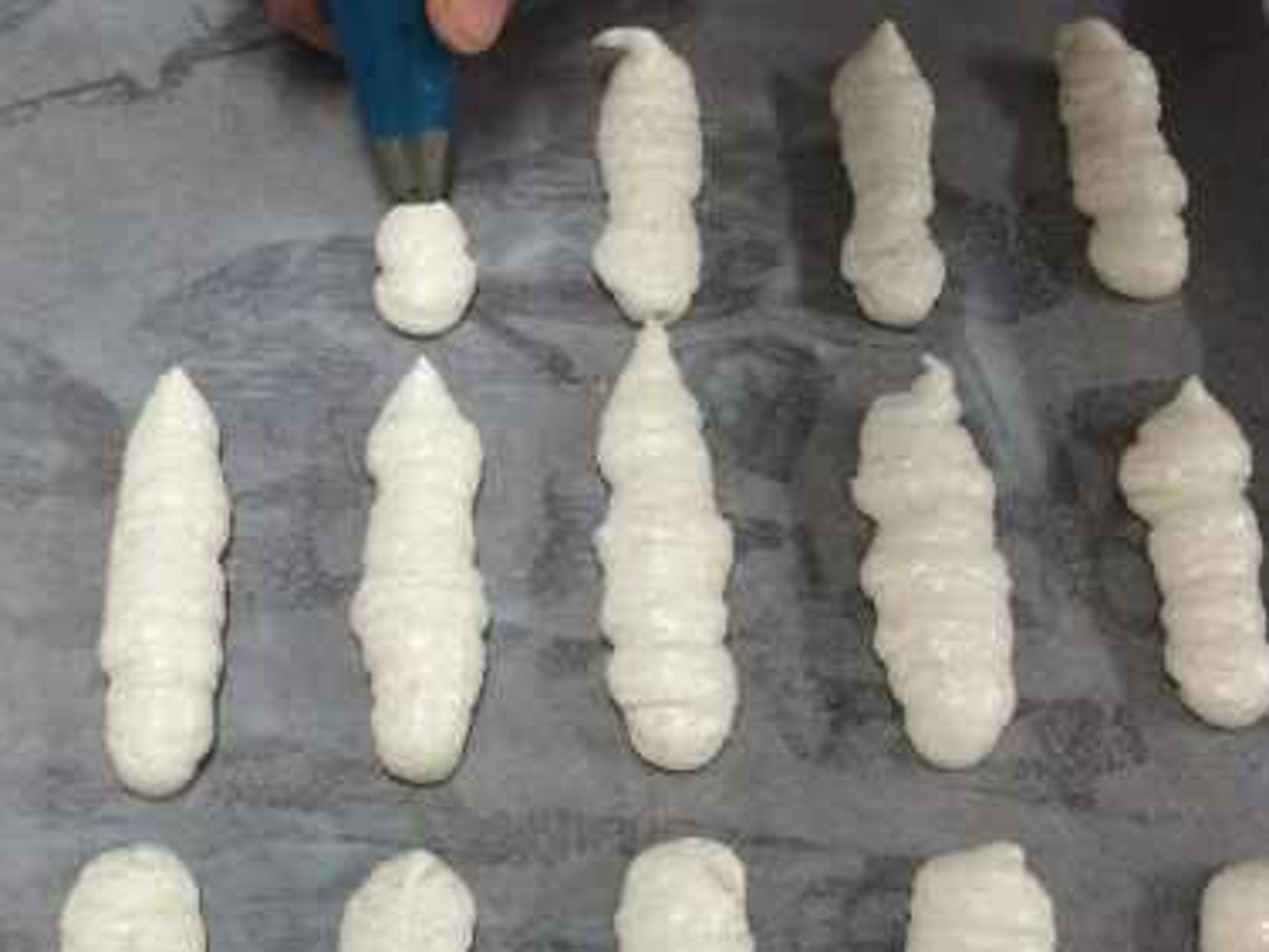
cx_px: 263
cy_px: 537
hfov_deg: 36.3
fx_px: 1870
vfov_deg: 28.5
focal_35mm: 51
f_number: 2.2
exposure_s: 1/40
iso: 40
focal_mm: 4.12
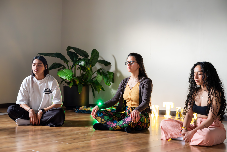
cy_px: 76
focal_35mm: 58
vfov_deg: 23.4
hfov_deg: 34.5
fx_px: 366
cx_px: 114
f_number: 4
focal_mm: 58
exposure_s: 1/60
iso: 6400
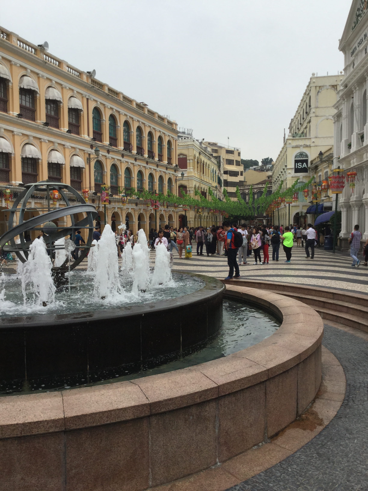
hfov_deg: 45.4
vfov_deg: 58.4
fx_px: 439
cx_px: 184
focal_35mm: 31
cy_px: 246
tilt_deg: -4.6
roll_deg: -0.1
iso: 25
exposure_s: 1/734
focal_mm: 3.3
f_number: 2.4
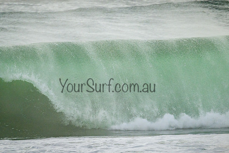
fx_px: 5927
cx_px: 107
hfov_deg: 2.2
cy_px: 82
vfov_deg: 1.5
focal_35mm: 931
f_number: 11
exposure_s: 1/2500
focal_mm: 800
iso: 1800
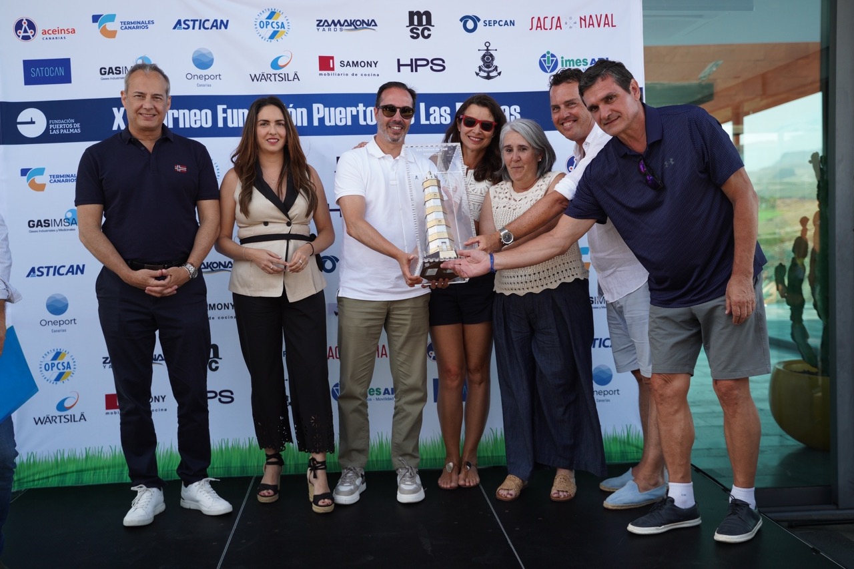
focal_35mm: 39
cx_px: 427
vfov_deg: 34.2
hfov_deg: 49.6
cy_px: 284
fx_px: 925
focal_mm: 39
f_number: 3.2
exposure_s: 1/250
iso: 320
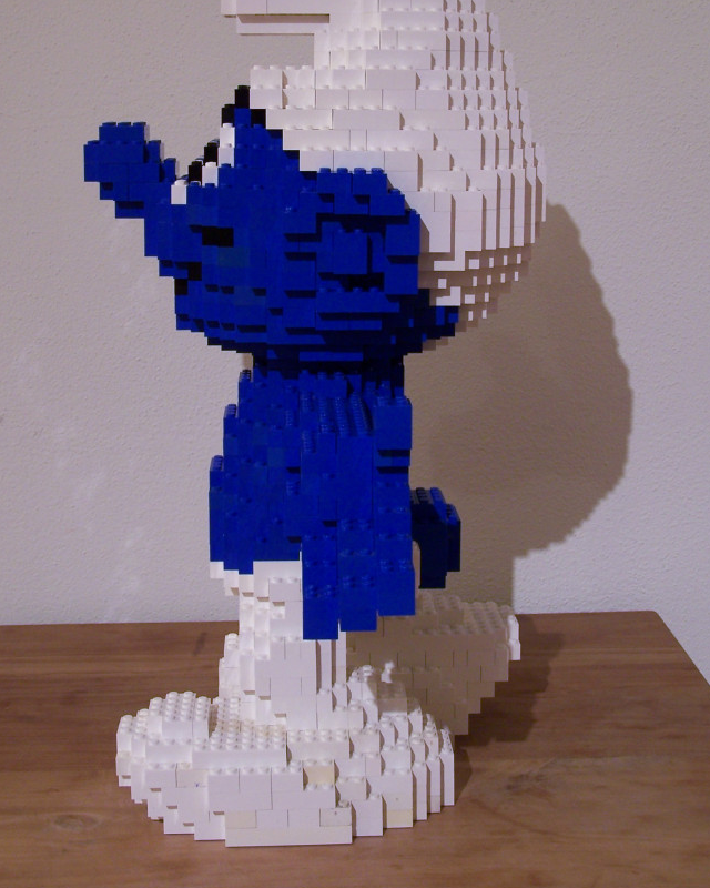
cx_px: 317
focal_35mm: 60
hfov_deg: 25.4
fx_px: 1576
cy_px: 336
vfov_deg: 31.3
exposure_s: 1/2
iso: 80
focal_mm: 8
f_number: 3
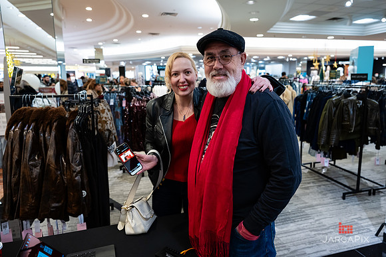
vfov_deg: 50.7
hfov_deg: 70.8
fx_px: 272
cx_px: 200
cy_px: 124
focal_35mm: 25
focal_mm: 24
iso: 1000
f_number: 3.2
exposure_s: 1/160
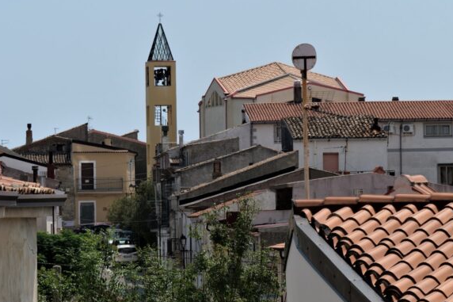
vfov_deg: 7.0
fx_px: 2453
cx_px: 246
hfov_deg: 10.6
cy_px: 140
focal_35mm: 195
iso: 200
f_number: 9
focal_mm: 77
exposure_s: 1/800
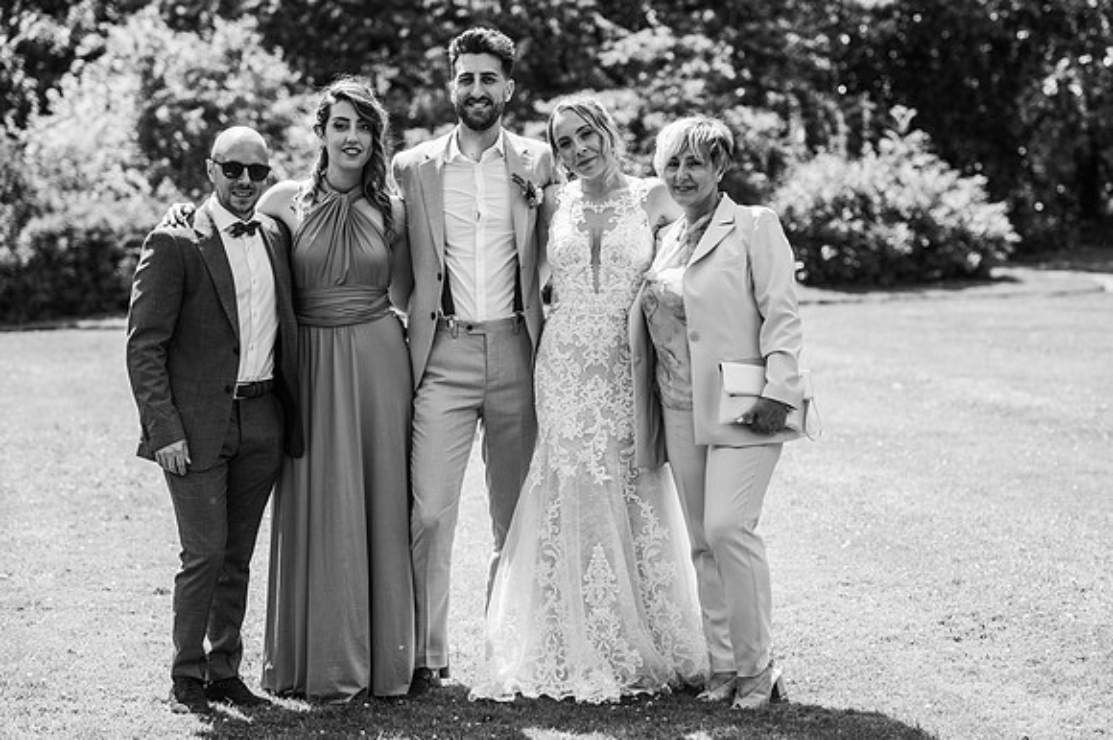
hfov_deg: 22.4
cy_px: 366
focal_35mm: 91
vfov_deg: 15.0
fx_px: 2808
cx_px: 595
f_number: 3.2
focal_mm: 85
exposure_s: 1/1600
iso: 100
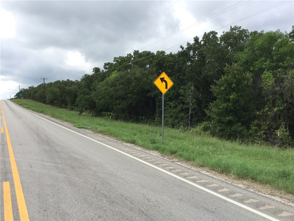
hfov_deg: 58.4
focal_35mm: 31
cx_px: 147
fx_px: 263
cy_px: 110
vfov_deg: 45.4
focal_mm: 3.3
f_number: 2.4
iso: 25
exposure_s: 1/622
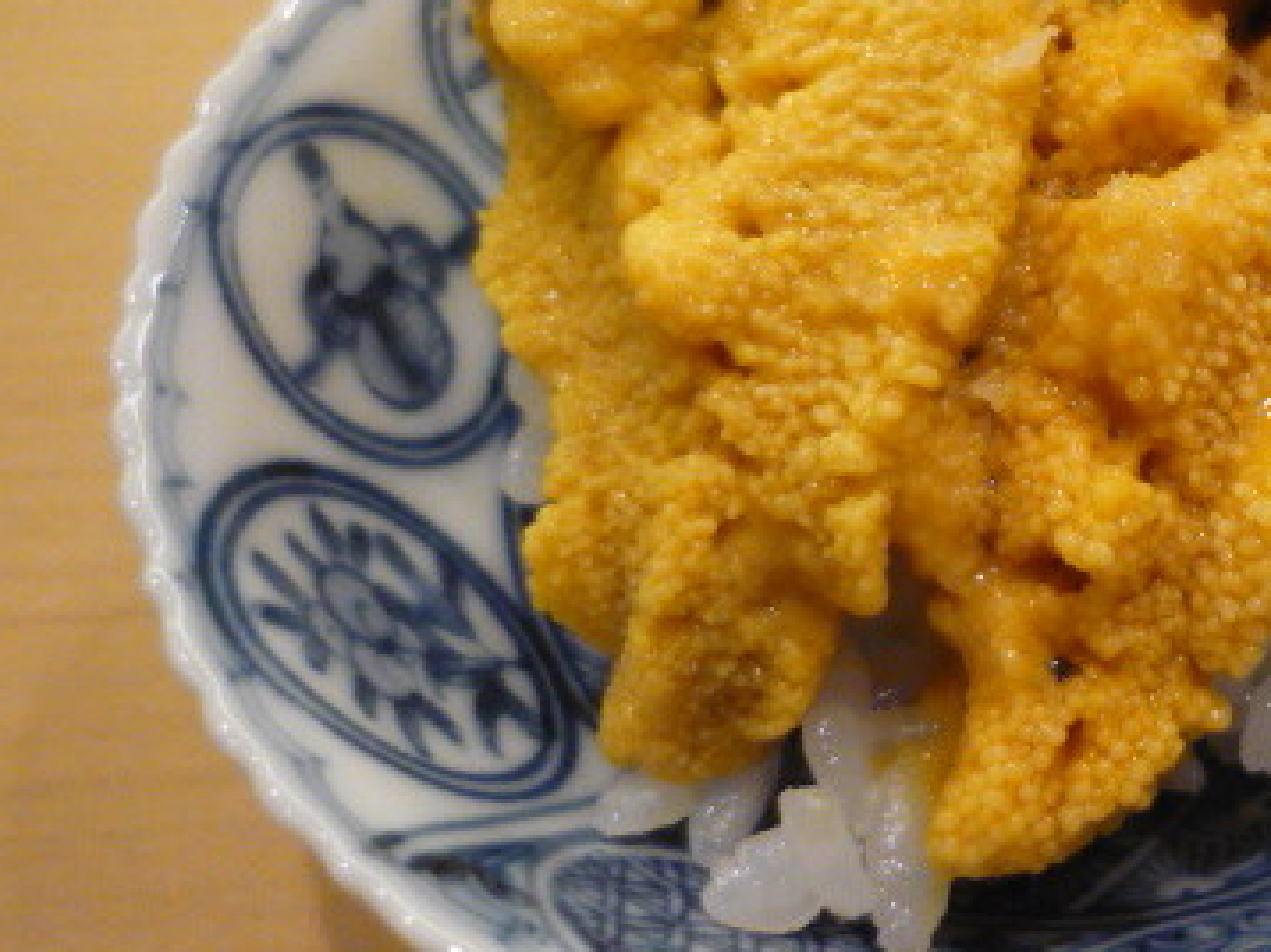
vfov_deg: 24.7
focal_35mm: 59
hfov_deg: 31.6
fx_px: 2165
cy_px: 373
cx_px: 1069
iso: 400
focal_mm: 5.5
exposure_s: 1/25
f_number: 2.8
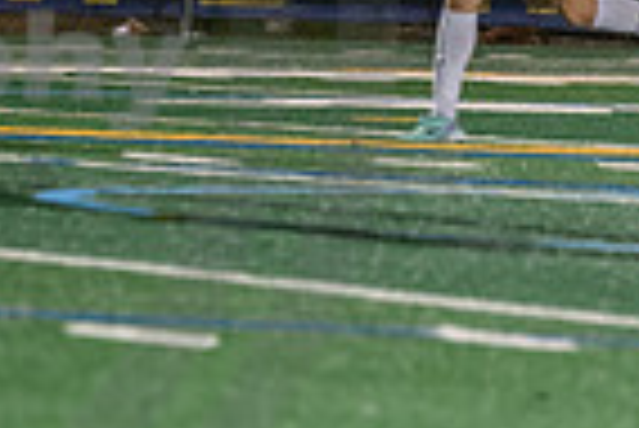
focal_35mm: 870
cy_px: 2
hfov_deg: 2.4
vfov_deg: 1.6
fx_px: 15458
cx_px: -400
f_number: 2.8
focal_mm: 180
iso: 2500
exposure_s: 1/500
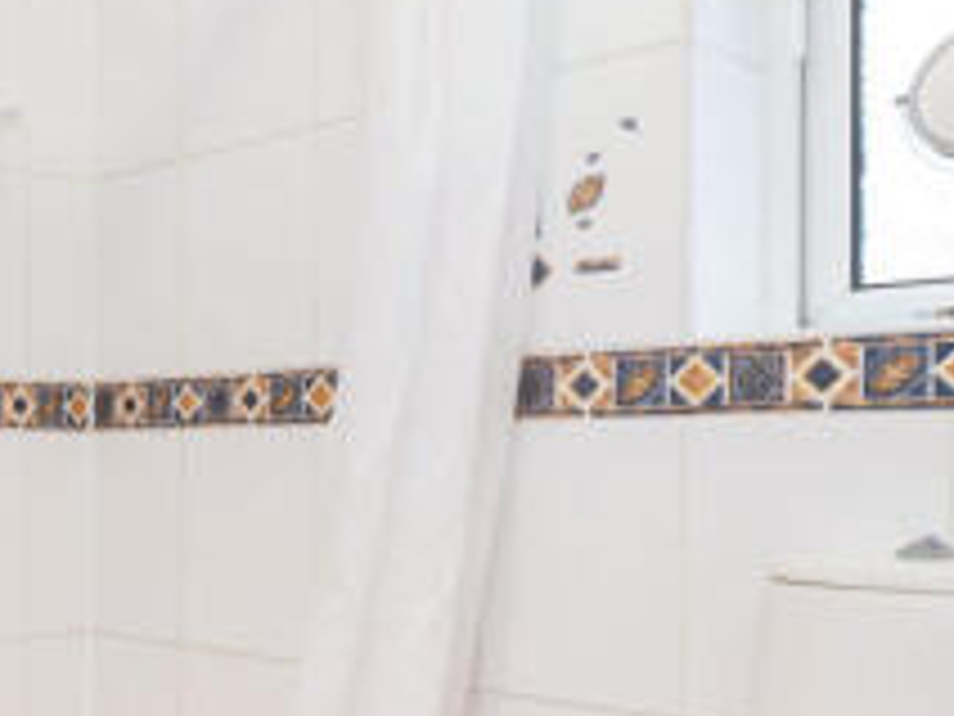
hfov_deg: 37.1
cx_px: -61
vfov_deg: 32.7
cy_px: 453
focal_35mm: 44
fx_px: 1213
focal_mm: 8
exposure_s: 1/3
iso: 200
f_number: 8
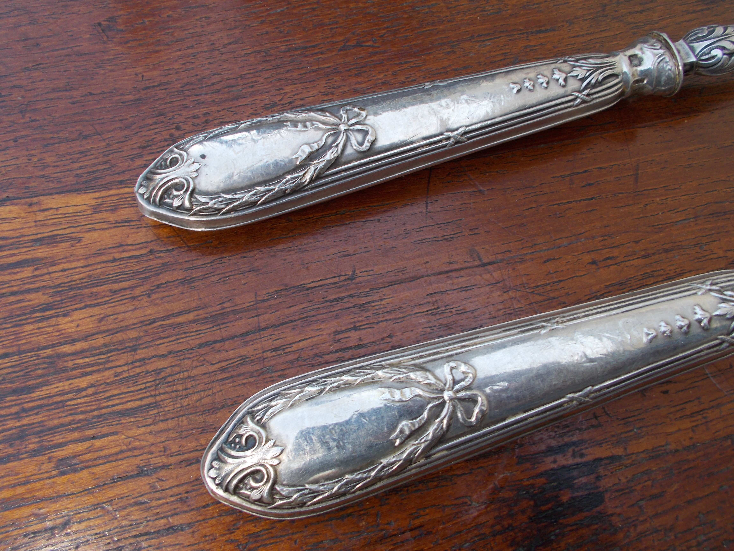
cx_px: 367
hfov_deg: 60.0
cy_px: 276
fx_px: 636
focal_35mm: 30
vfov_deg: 46.8
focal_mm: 5.3
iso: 80
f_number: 3.4
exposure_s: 1/60
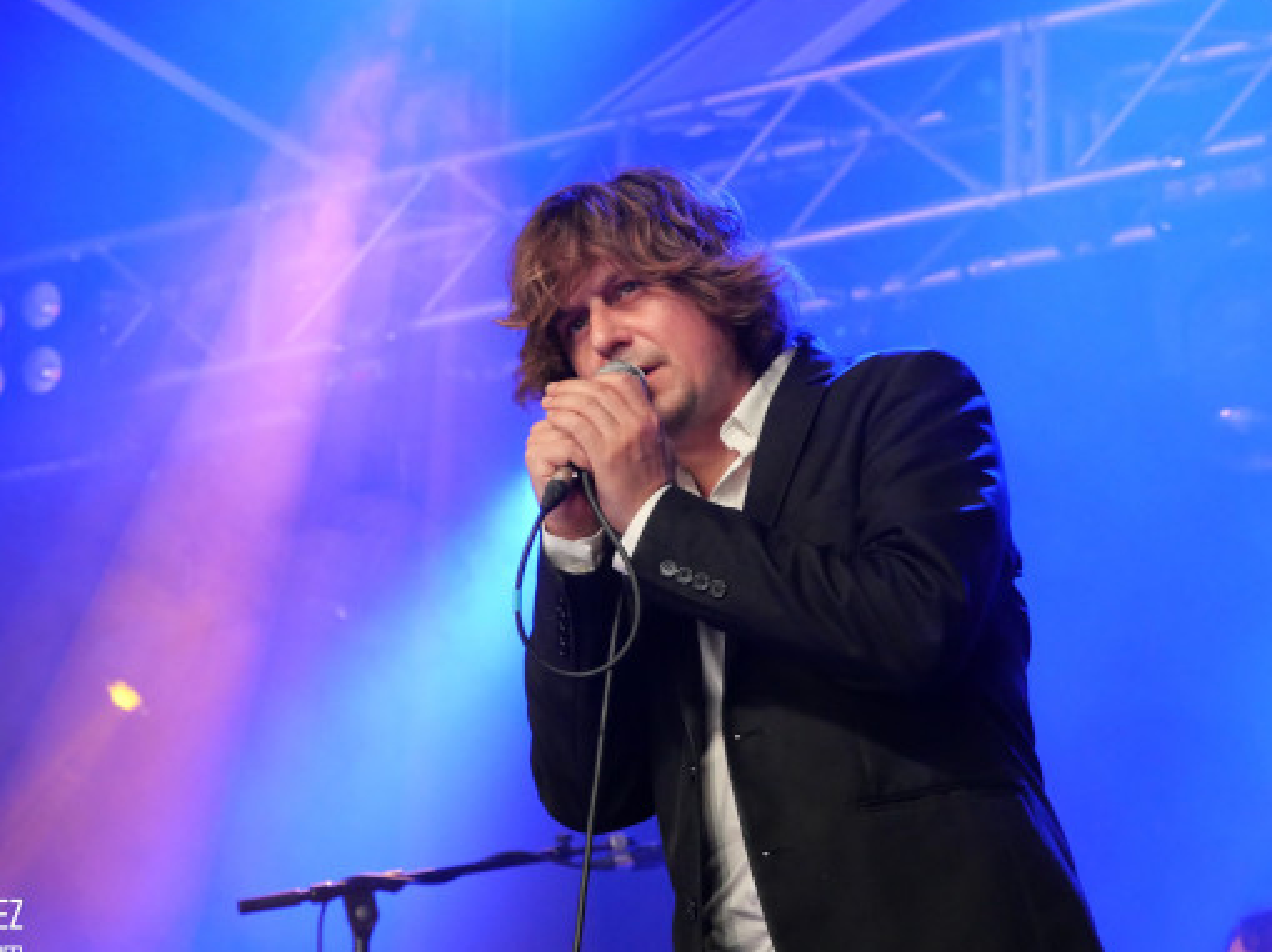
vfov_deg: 9.8
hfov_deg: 13.1
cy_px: 382
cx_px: 500
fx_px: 5545
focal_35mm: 151
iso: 3200
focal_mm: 60
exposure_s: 1/125
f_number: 5.6
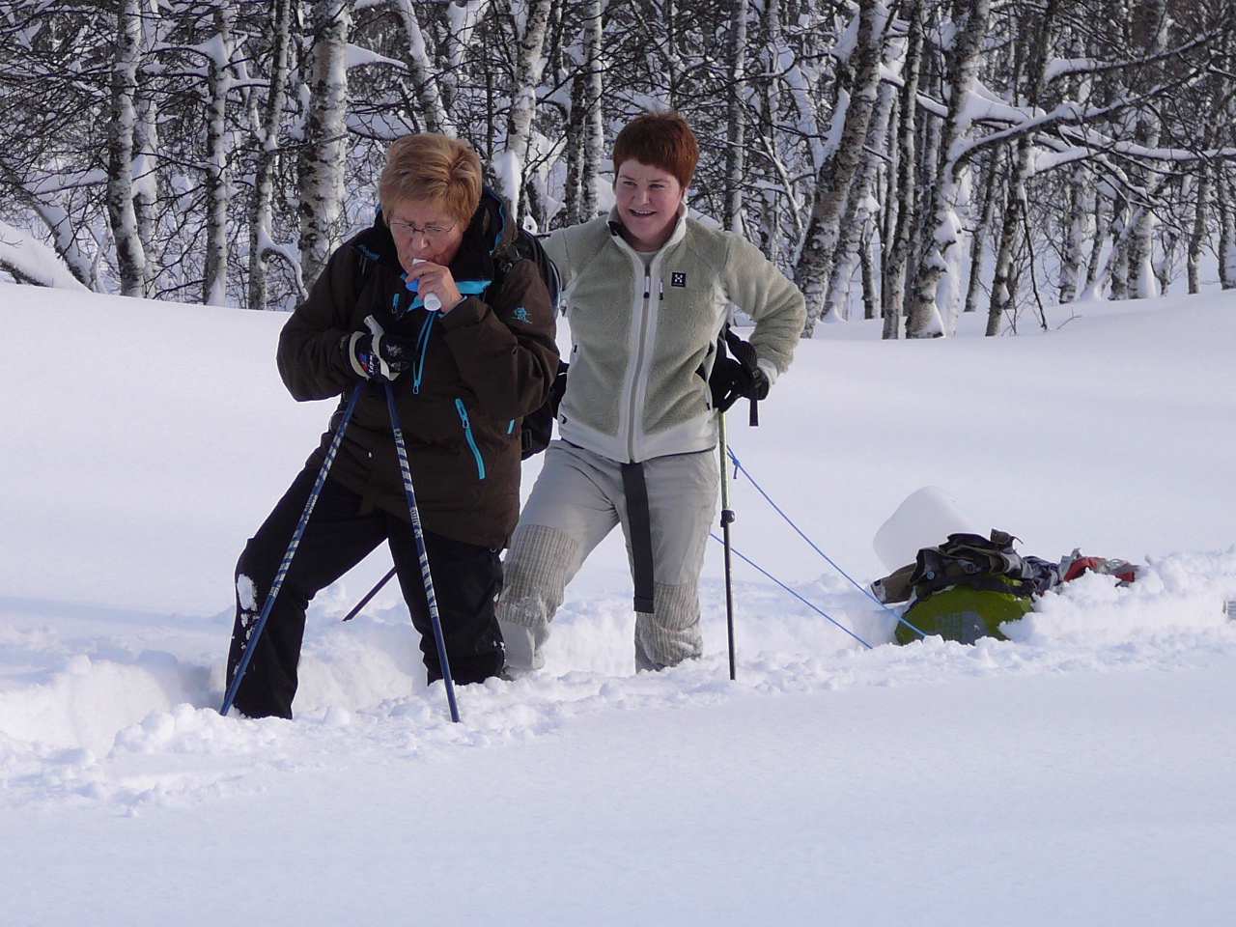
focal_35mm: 171
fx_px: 6106
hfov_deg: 11.6
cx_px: 618
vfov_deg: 8.7
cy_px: 464
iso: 80
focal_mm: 20.4
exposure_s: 1/400
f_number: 4
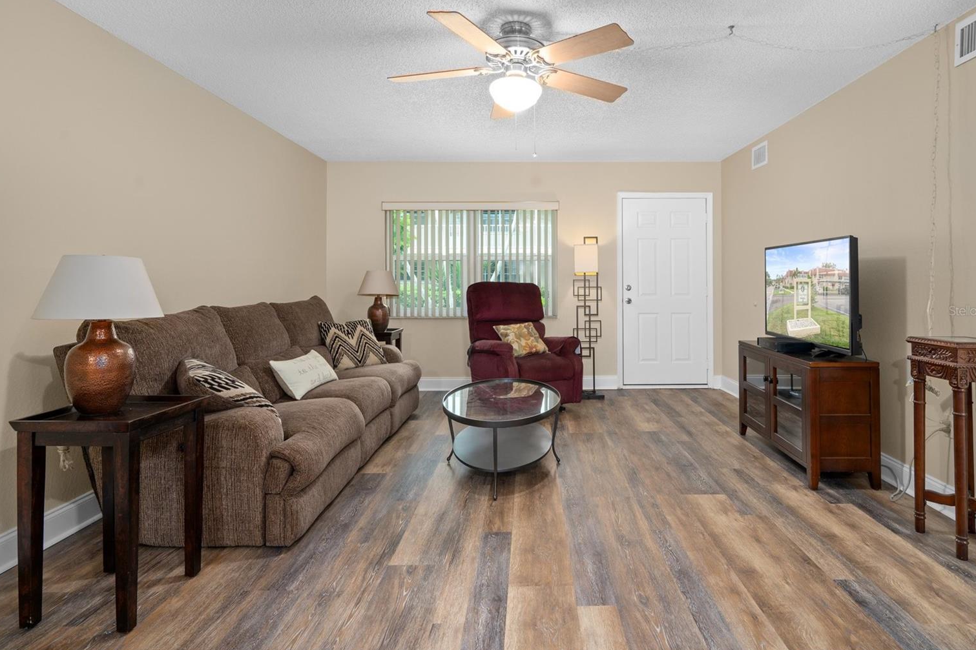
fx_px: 488
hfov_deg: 90.0
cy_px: 310
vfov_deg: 67.3
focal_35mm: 18
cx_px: 490
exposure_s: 1/1.25
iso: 320
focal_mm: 17
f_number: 8
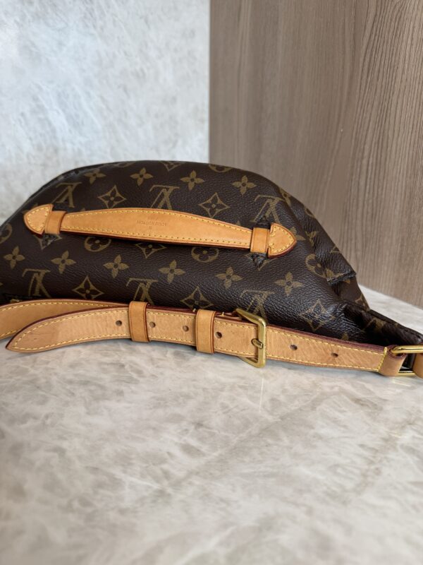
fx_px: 391
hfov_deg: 56.8
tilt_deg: -19.1
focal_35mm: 24
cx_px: 212
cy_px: 282
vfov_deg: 71.6
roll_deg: -0.9
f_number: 1.78
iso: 100
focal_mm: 6.76
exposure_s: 1/120
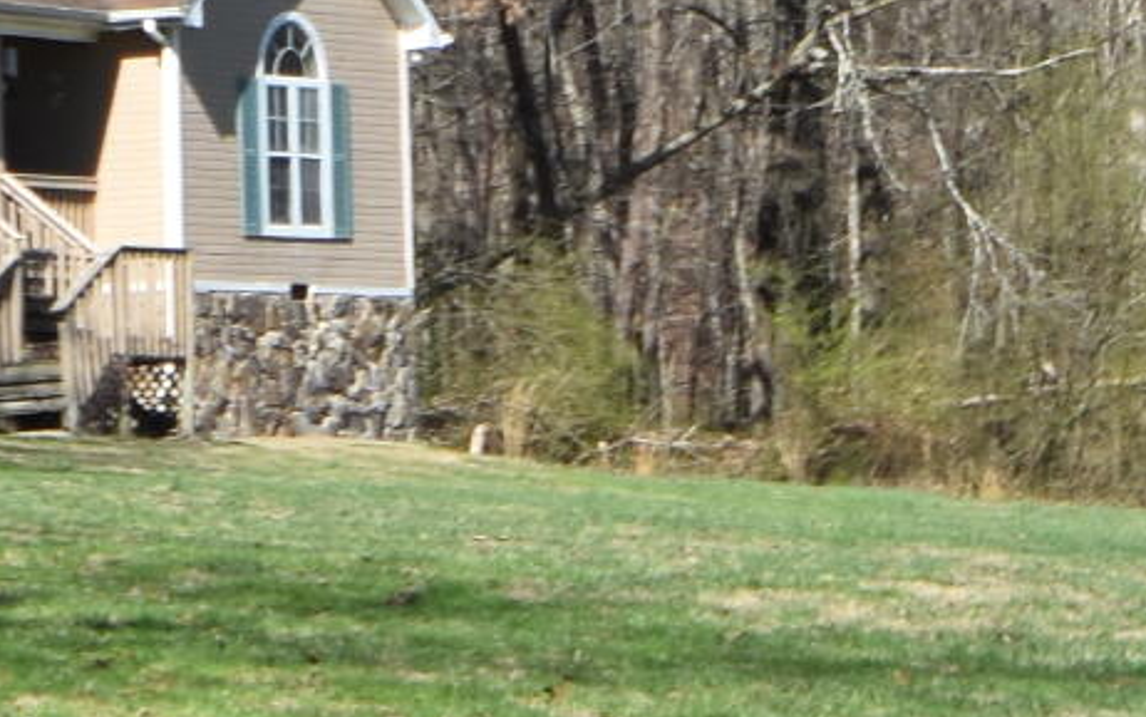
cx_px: 166
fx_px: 7435
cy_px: -824
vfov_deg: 5.4
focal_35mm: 238
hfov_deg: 8.8
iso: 100
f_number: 8
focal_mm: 24
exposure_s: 1/250
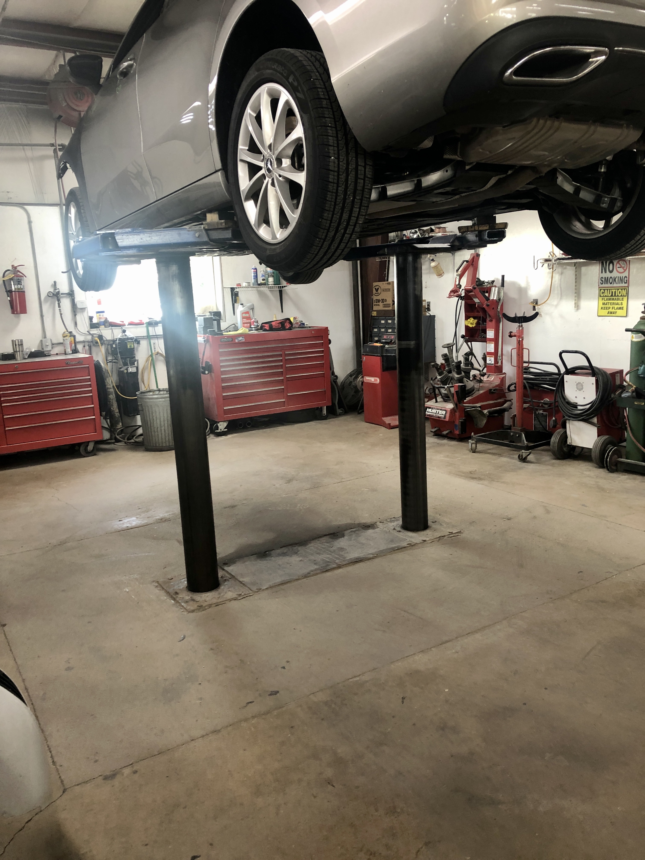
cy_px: 430
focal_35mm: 28
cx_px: 322
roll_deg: +3.0
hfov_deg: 49.7
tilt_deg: -12.2
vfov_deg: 63.4
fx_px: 696
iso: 40
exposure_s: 1/22
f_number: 1.8
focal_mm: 3.99
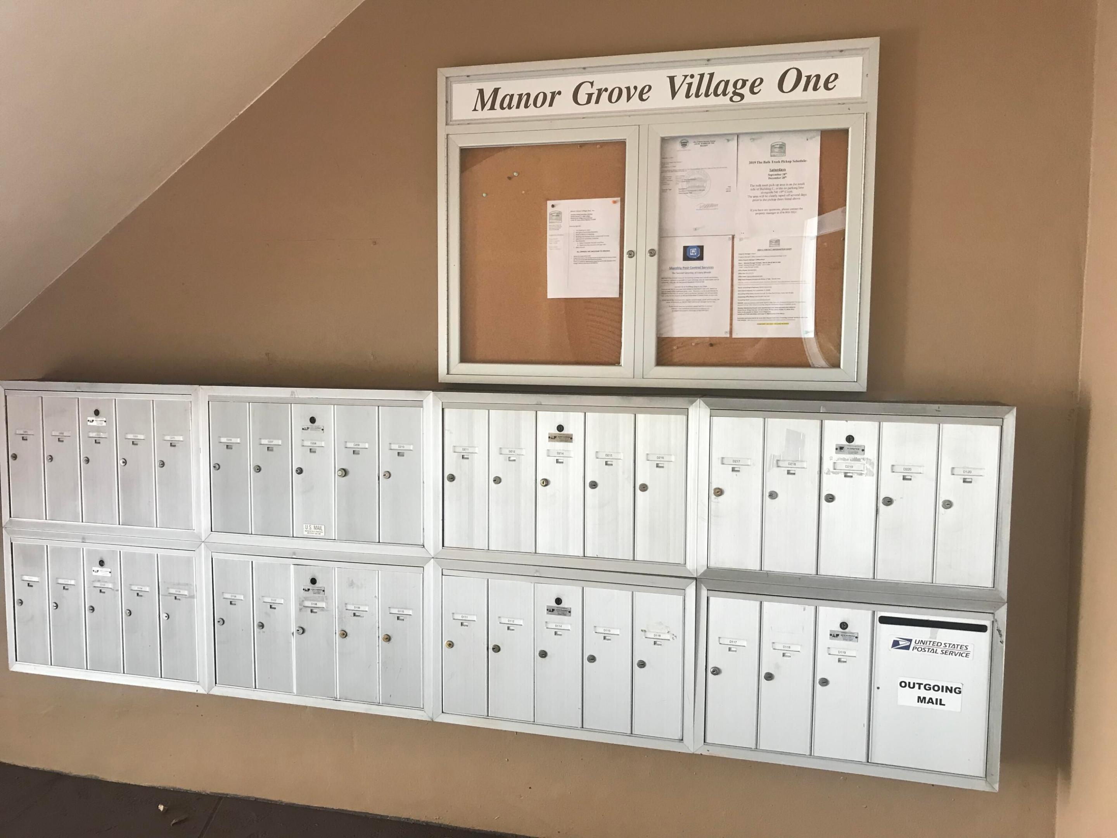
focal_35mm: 28
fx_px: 904
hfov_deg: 63.4
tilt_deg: -6.0
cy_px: 419
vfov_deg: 49.7
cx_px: 558
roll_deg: +0.1
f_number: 1.8
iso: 25
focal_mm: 3.99
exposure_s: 1/30
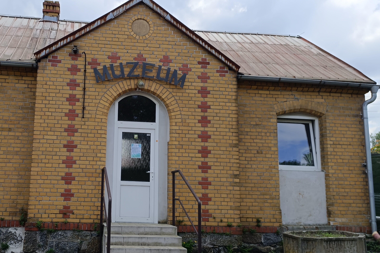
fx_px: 369
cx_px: 121
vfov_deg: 37.8
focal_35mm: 35
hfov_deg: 53.2
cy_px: 139
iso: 52
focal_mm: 6.14
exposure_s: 1/445
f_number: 1.65
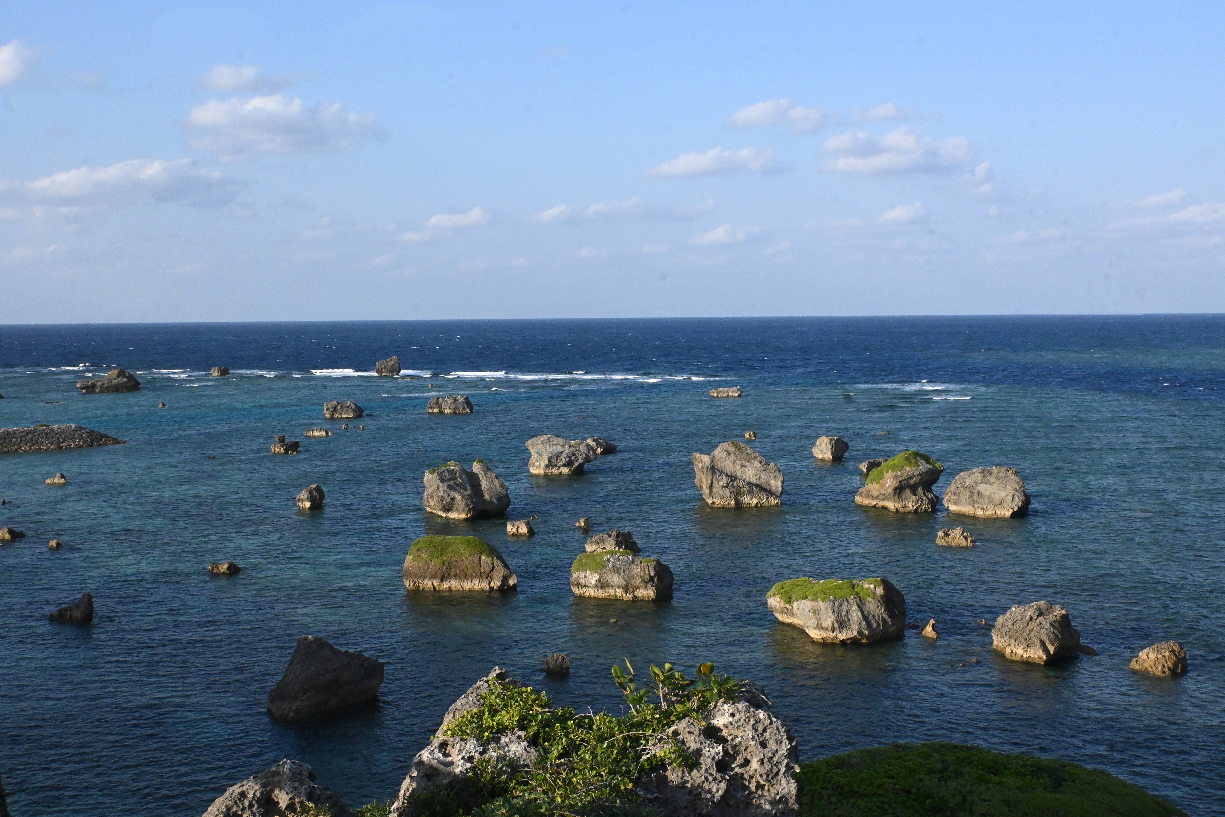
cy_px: 408
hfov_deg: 48.7
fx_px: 1352
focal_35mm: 40
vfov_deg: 33.6
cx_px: 612
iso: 3200
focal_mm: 26.5
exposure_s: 1/1250
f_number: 18
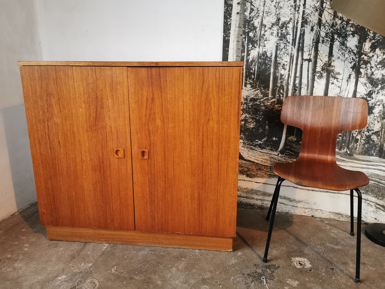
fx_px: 300
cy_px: 144
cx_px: 192
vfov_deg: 51.4
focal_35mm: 27
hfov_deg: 65.3
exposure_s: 1/40
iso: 500
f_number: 1.6
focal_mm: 5.56
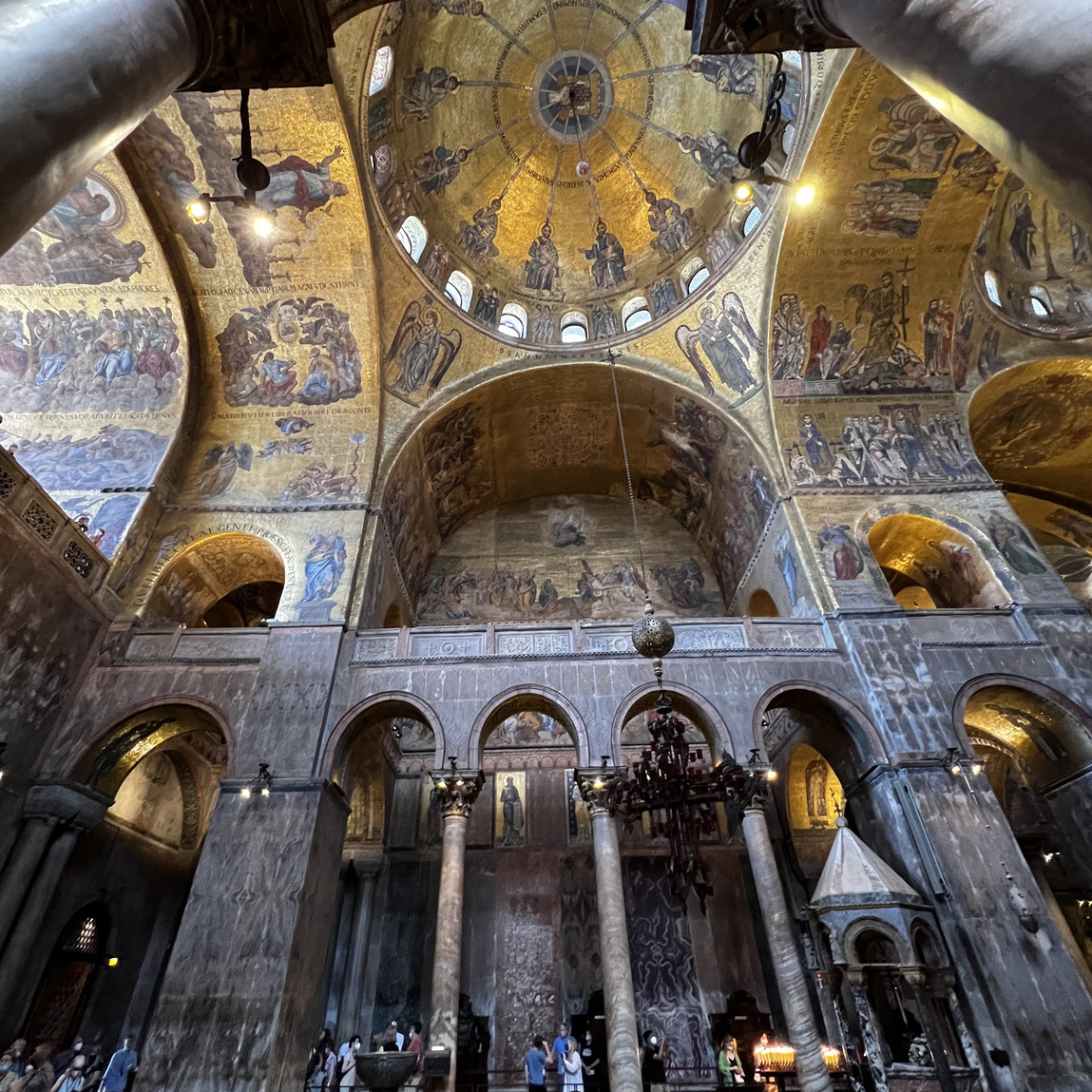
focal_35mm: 16
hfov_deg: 87.4
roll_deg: -0.1
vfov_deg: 87.4
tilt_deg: +39.1
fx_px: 571
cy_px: 527
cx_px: 528
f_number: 1.8
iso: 640
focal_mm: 1.57
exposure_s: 1/50
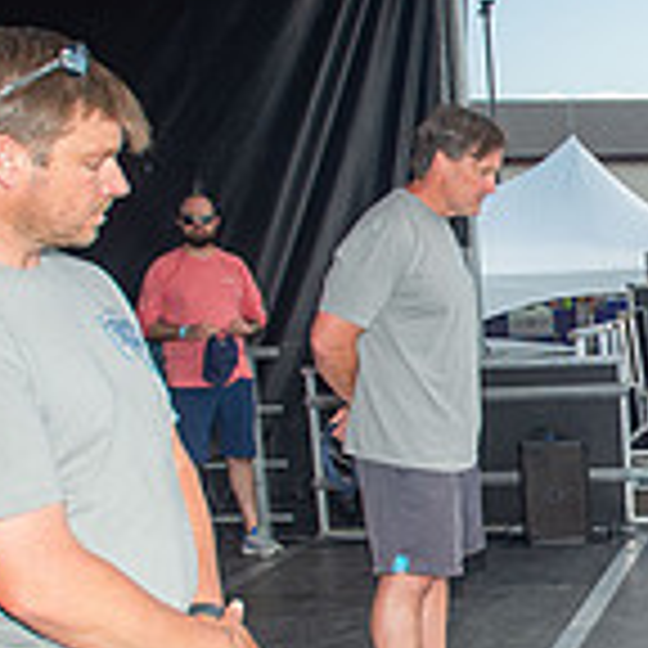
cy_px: 446
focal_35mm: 58
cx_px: 770
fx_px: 1228
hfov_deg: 26.4
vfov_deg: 29.3
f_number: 4.5
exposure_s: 1/250
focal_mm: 17
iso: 100
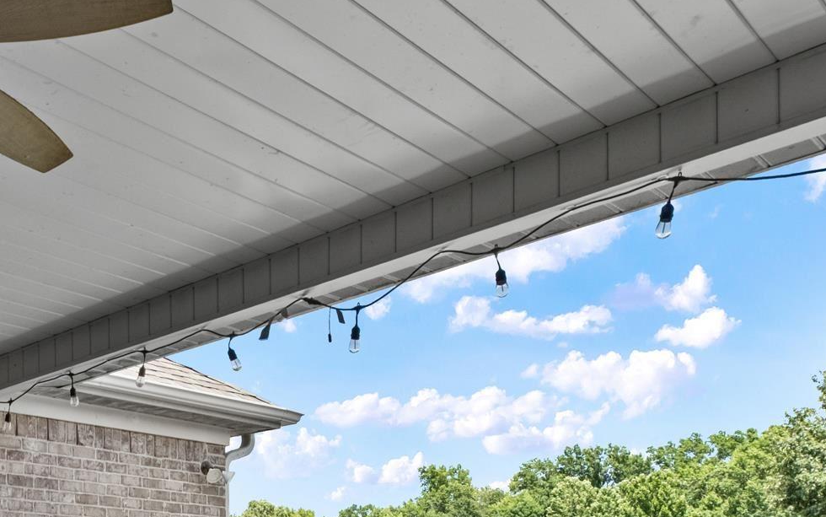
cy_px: 631
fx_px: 878
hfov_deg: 47.3
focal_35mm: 39
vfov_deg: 28.3
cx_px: 150
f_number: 8
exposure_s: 1/20
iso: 400
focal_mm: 10
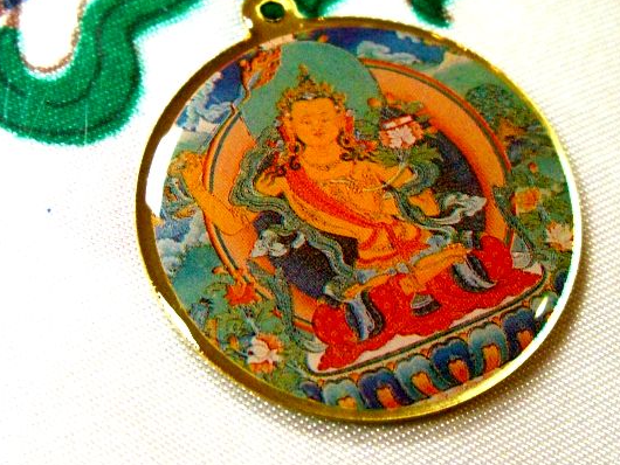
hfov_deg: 43.8
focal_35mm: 43
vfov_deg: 33.6
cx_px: 340
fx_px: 771
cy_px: 211
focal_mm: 7.9
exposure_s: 1/60
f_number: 2.8
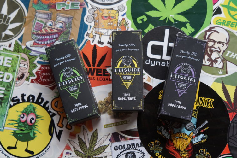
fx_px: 303
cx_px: 119
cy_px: 79
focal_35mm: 46
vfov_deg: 29.3
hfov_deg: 42.7
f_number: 5
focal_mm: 30
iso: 400
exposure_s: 1/100
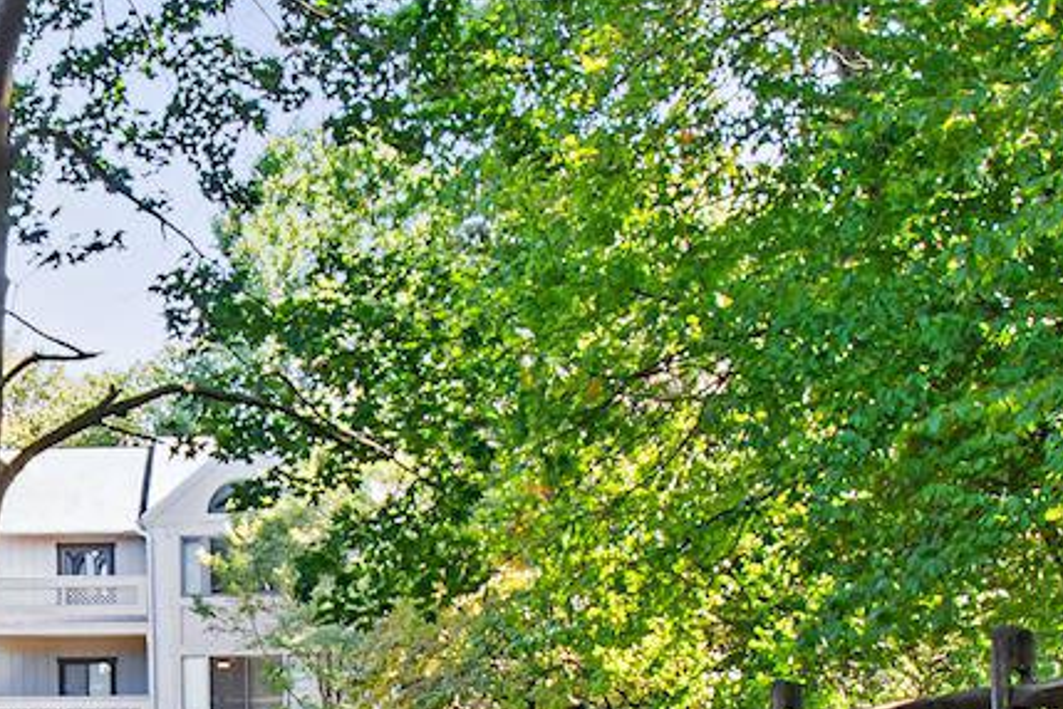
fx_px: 2067
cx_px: 124
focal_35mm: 70
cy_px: 989
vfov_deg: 17.8
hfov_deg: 27.9
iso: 200
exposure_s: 1/20
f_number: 8
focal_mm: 10
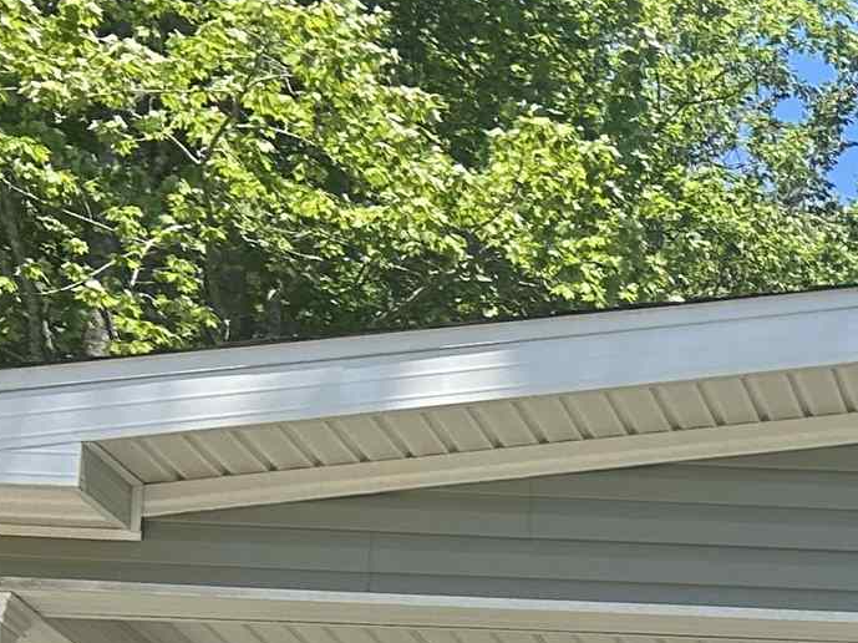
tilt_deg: +5.9
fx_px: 2874
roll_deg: +1.4
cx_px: 1615
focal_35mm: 116
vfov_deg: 11.7
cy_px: 1179
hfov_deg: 14.6
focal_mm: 5.7
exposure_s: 1/1196
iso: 50
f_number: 1.5
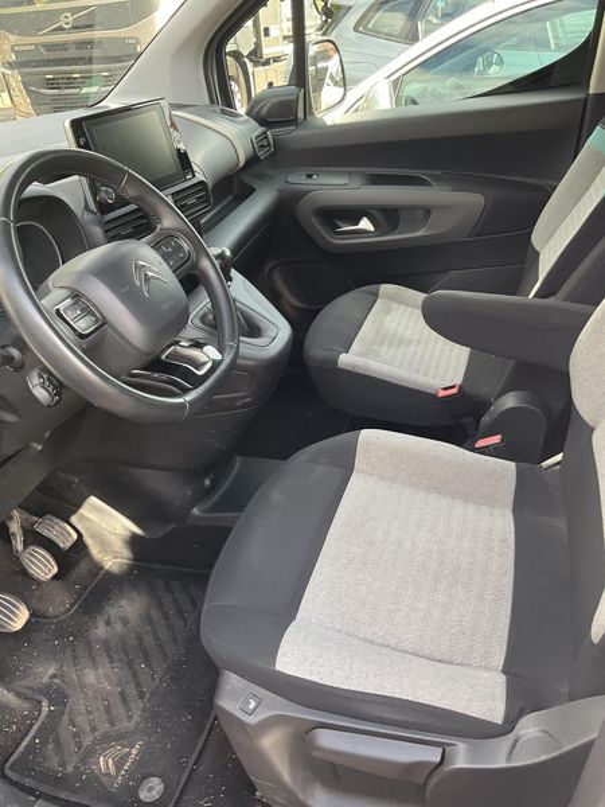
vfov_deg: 61.7
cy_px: 404
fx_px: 676
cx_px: 302
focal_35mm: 29
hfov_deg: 48.2
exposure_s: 1/122
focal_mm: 3
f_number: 1.8
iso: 40
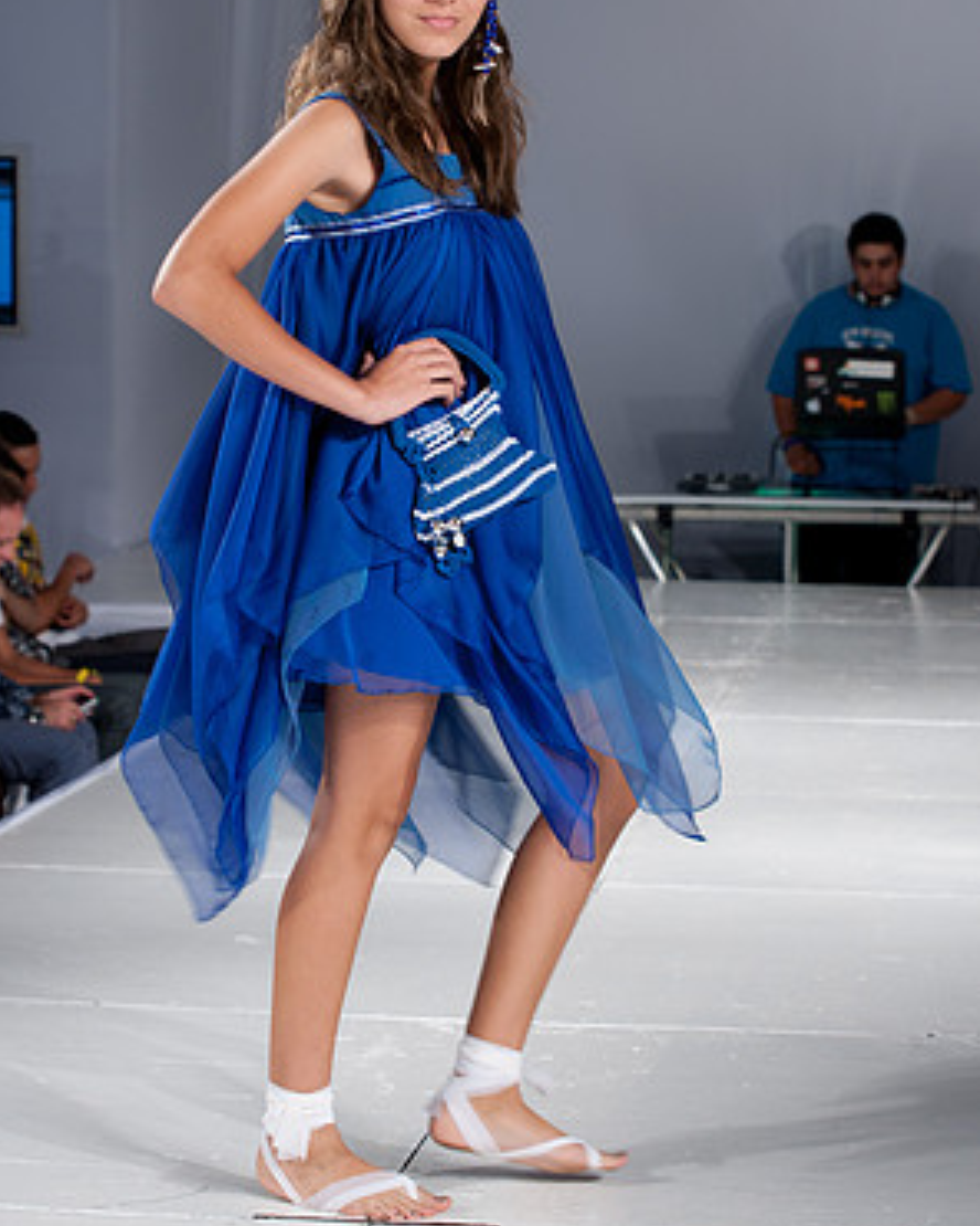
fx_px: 2900
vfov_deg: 23.8
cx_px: 493
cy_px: 586
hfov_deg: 19.2
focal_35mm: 80
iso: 200
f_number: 5
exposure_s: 1/125
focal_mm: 70
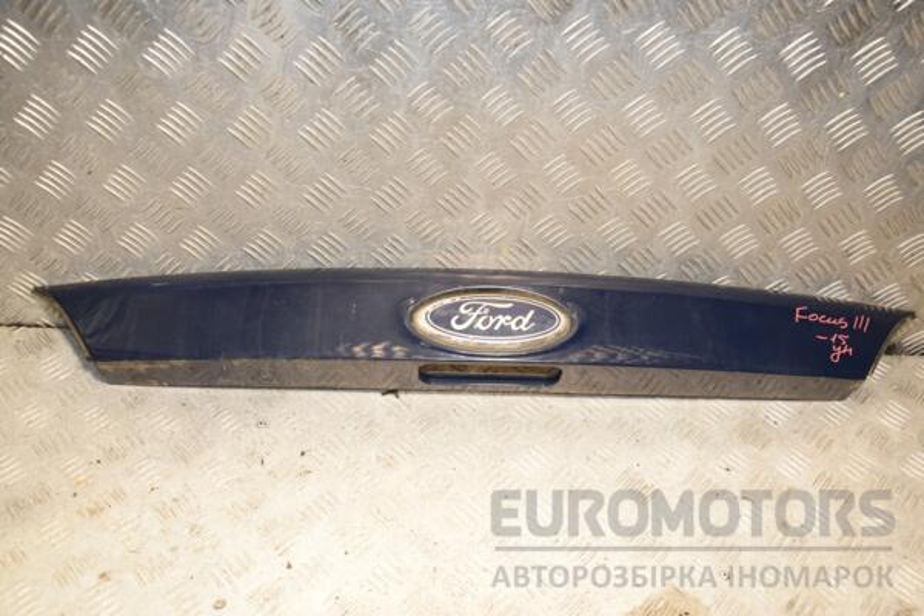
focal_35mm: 32
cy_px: 308
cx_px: 462
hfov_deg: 59.5
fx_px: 808
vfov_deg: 41.7
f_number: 5.6
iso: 800
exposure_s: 1/200
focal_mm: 21
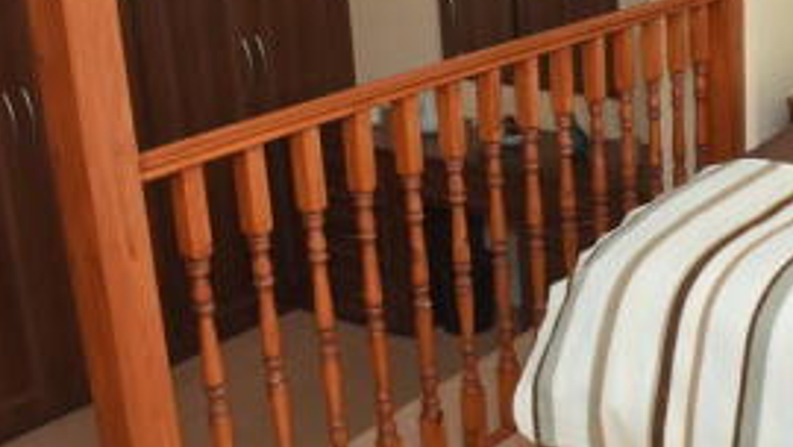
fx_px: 1283
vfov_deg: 19.7
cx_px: 699
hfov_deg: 32.8
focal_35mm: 61
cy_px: 151
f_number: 5.6
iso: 1600
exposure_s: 1/200
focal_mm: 24
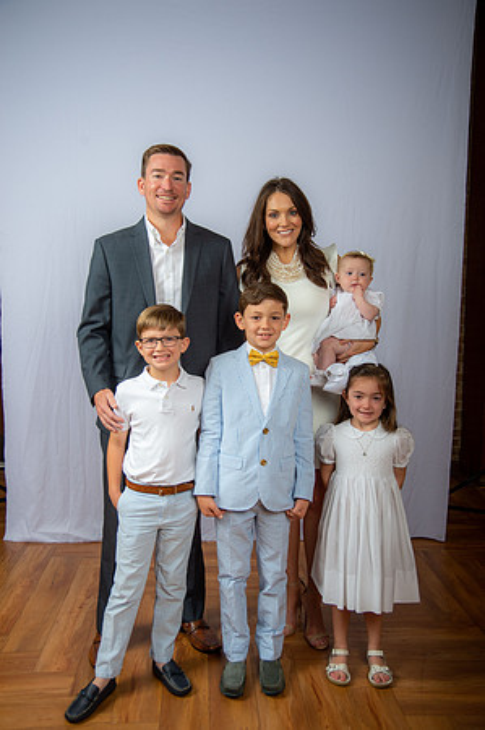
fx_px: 770
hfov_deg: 35.0
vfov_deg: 50.7
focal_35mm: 38
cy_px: 365
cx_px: 242
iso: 250
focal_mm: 38
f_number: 6.3
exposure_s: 1/200
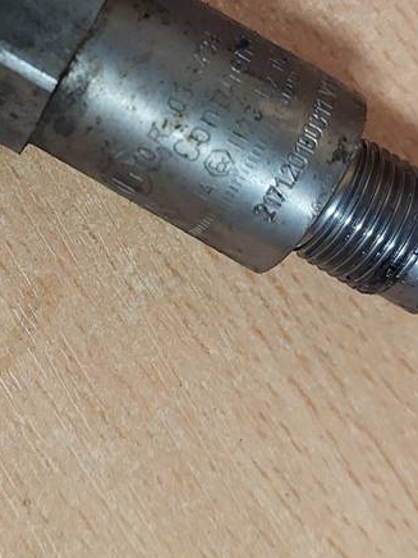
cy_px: 142
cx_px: 107
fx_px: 869
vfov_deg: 34.8
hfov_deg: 26.7
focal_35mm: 54
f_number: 1.8
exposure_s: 1/50
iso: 400
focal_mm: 5.06
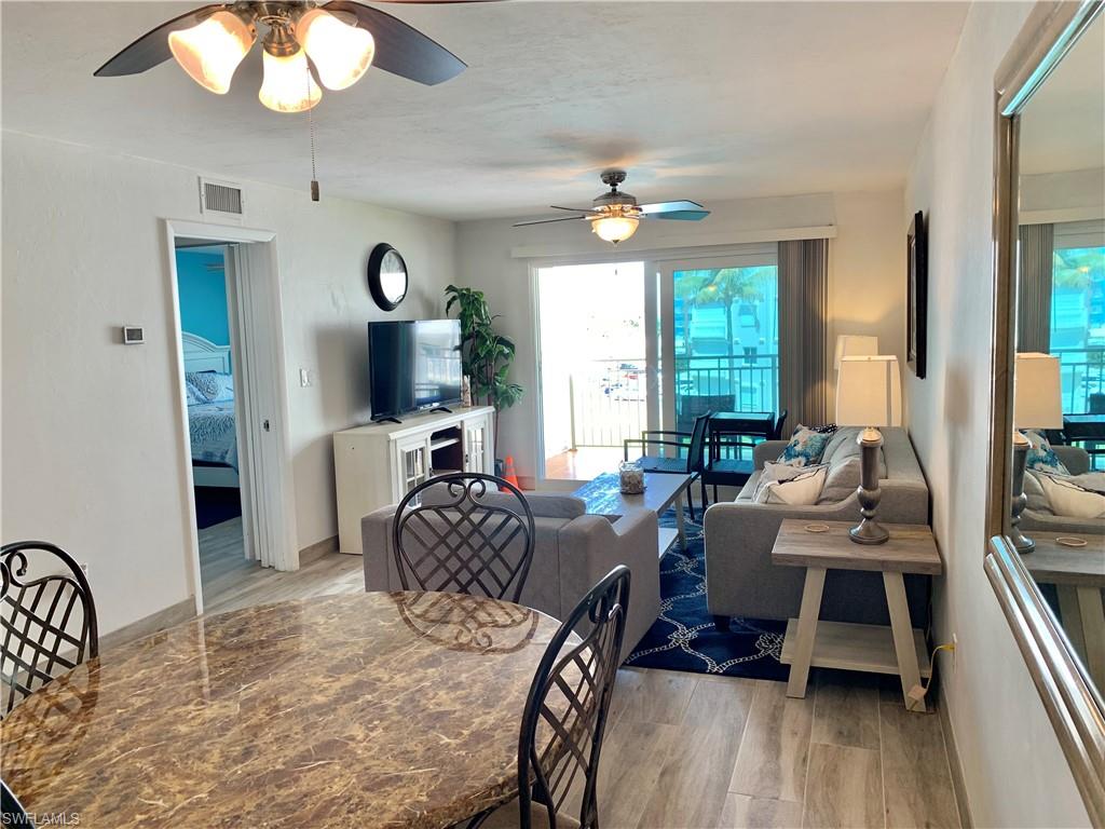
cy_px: 414
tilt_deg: -4.8
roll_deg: +1.6
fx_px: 830
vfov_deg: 53.1
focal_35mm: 26
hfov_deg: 67.3
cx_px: 552
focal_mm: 4.25
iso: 64
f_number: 1.8
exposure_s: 1/120
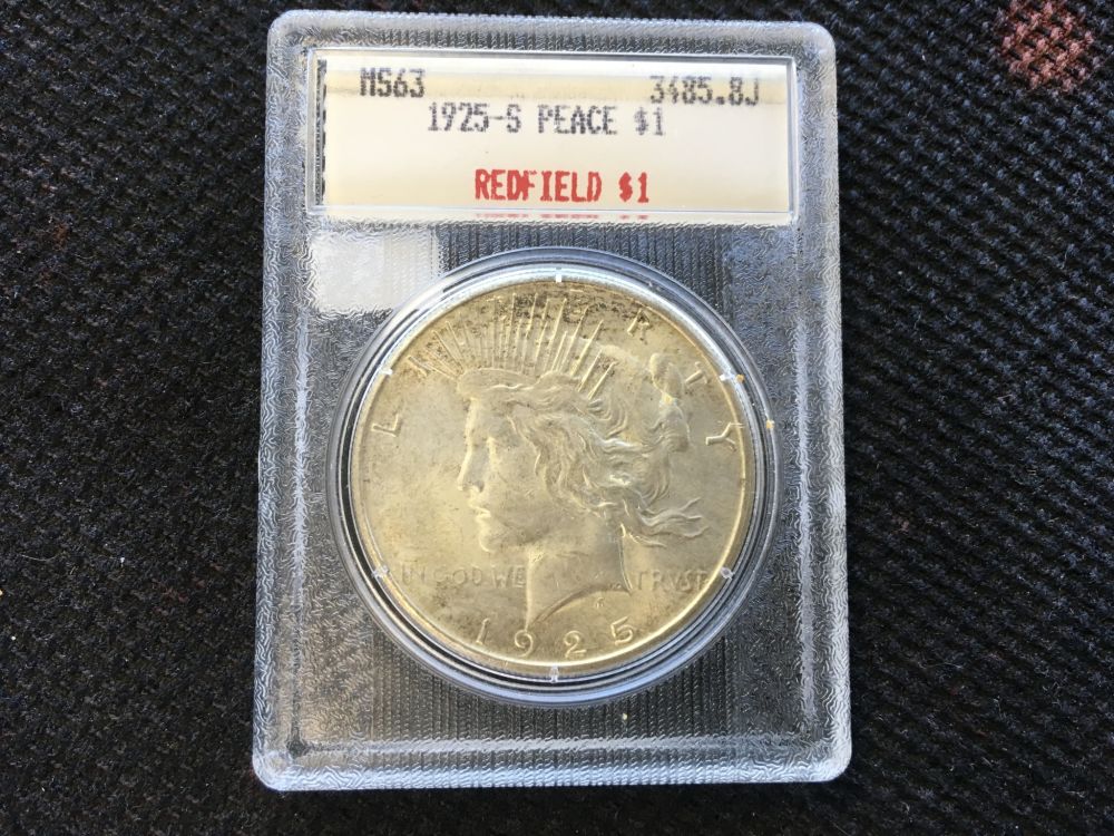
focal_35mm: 29
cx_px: 557
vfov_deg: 48.2
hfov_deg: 61.7
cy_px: 418
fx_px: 933
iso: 40
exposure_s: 1/30
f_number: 2.2
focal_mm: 4.15
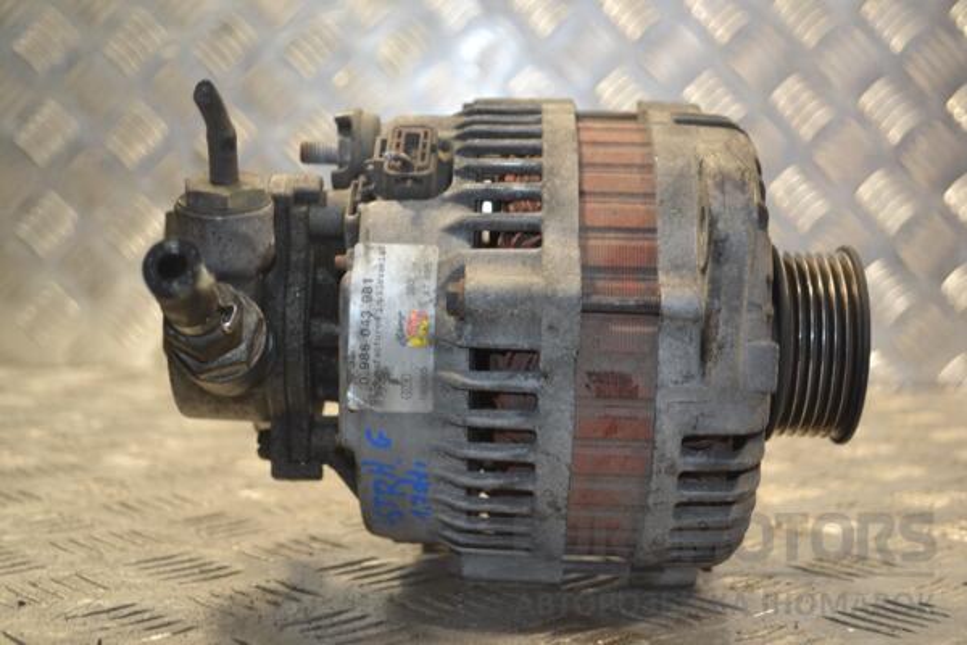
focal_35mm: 52
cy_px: 322
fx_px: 1410
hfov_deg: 37.9
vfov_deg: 25.8
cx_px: 484
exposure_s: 1/60
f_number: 5
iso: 500
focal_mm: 35
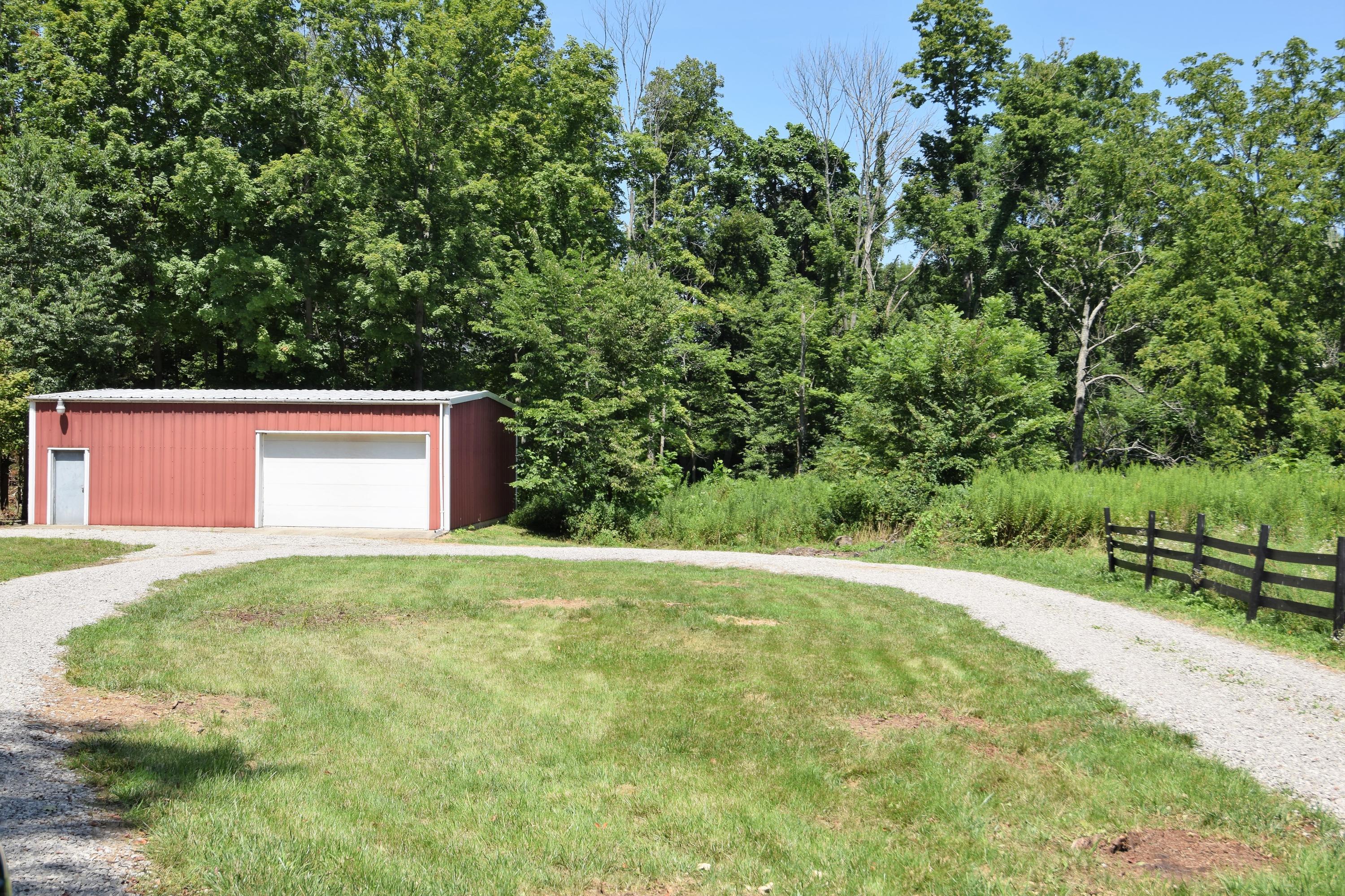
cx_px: 672
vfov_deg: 36.9
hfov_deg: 53.1
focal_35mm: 36
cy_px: 448
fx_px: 1345
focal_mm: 24
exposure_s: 1/200
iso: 100
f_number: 8
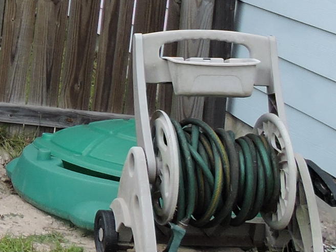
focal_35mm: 110
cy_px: -60
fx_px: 1068
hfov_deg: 14.8
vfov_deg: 13.1
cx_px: -331
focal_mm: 4.3
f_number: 3.3
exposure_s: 1/250
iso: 100
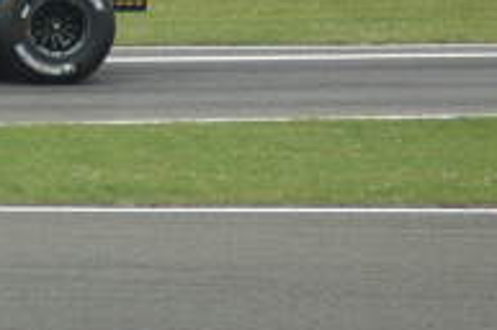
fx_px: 20577
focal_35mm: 1493
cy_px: -12
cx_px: -93
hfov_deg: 1.4
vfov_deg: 0.9
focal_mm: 300
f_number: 5.6
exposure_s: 1/1600
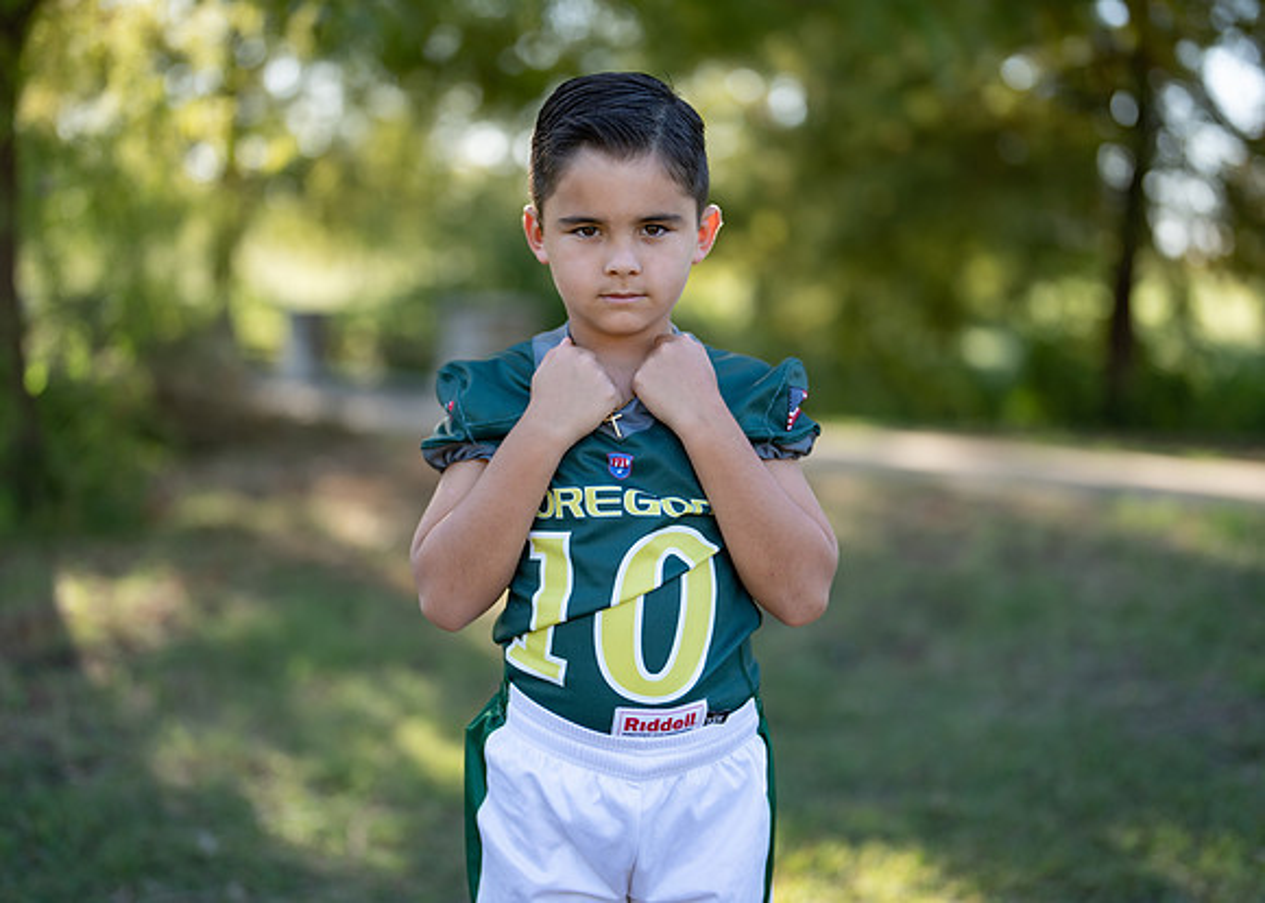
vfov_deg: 27.0
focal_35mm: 52
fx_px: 1882
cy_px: 452
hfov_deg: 37.2
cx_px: 632
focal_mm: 50
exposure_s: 1/1250
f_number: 1.2
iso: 100
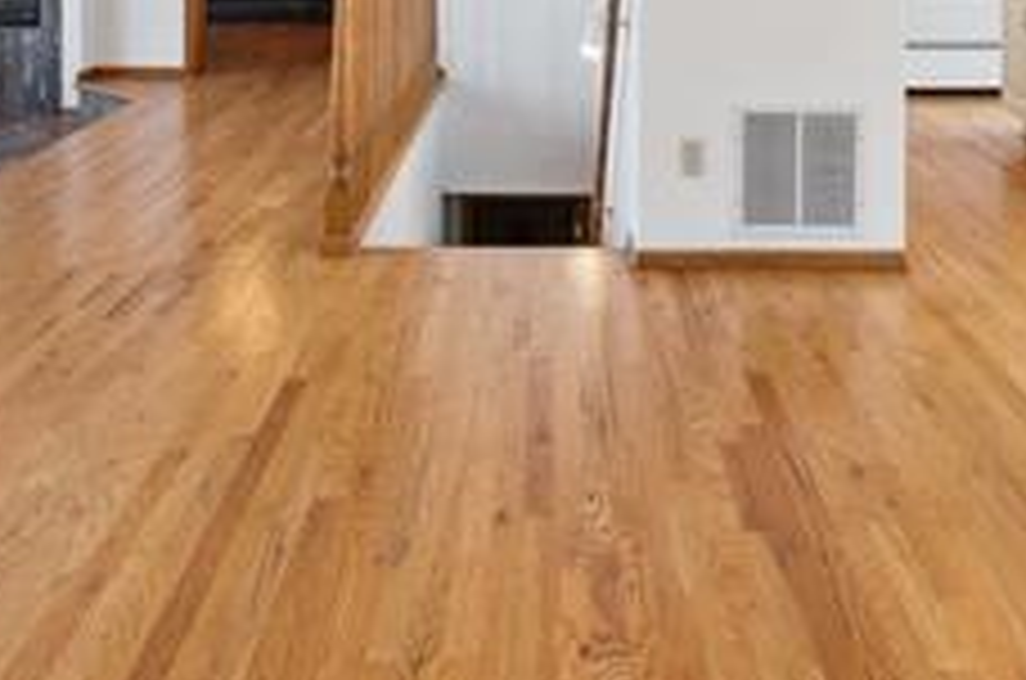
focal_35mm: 45
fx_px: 1280
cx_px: 576
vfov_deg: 26.5
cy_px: -131
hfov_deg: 43.6
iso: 100
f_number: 7.1
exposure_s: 1/10
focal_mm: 16
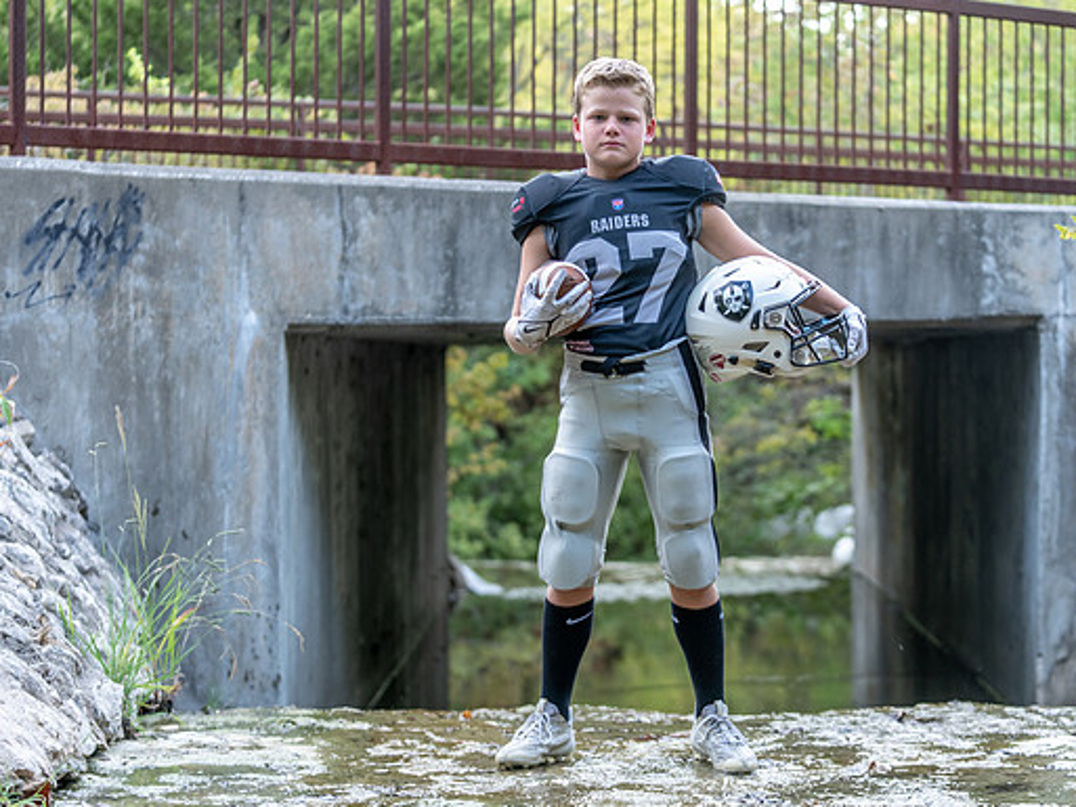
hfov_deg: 23.8
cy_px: 419
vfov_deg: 18.0
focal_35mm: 82
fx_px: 2549
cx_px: 617
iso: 640
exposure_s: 1/320
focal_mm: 70
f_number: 2.8
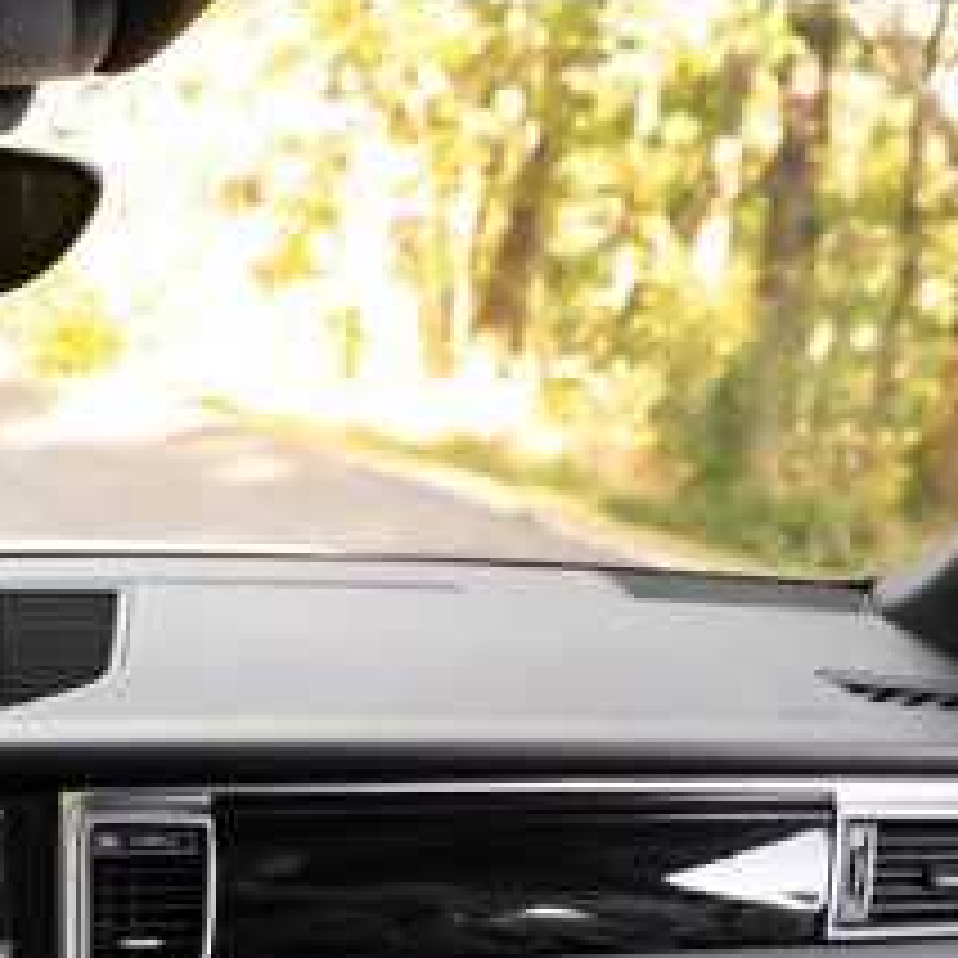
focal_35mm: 66
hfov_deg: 24.0
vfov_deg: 25.4
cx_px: -157
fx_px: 2067
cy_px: 834
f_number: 4
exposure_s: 1/160
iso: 1000
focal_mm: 24
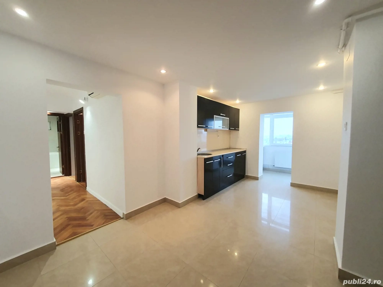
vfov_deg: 89.9
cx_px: 192
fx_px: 144
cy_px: 144
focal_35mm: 13
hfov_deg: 106.2
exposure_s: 1/50
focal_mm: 1.8
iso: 200
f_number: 2.2
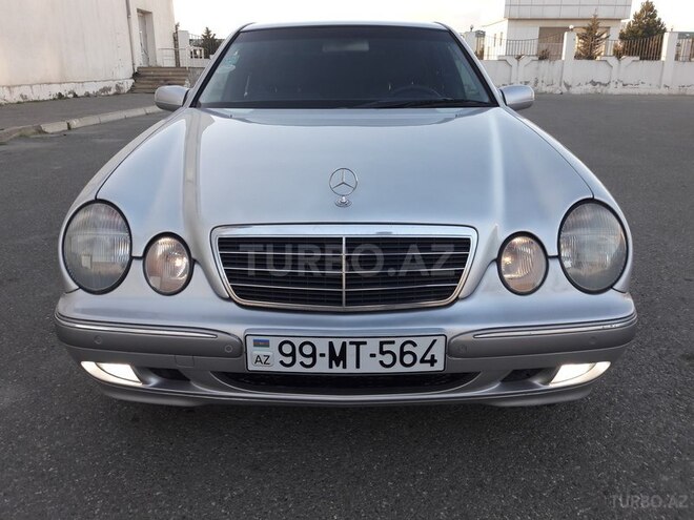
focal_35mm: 28
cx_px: 347
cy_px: 260
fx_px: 561
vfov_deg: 49.7
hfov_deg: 63.4
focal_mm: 3.7
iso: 40
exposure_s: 1/123
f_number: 1.9
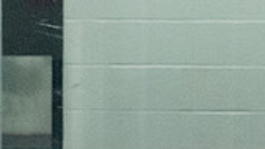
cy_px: 323
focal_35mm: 932
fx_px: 6548
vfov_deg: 1.3
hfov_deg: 2.3
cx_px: -340
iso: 4000
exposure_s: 1/800
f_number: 2.8
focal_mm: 116
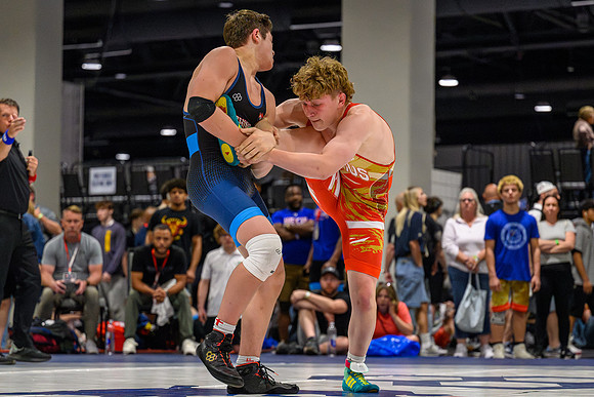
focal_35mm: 102
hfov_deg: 20.0
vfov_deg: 13.4
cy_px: 242
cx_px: 303
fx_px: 1687
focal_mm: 79
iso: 10000
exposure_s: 1/800
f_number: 2.8
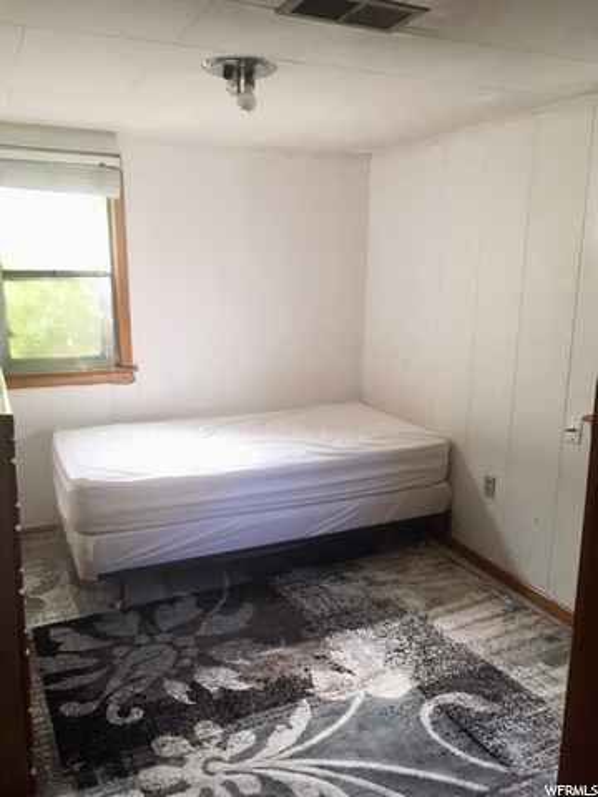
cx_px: 299
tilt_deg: -12.9
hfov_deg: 48.2
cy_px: 398
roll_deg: +0.6
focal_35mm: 29
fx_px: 668
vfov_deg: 61.7
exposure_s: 1/30
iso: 100
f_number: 2.2
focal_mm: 4.15
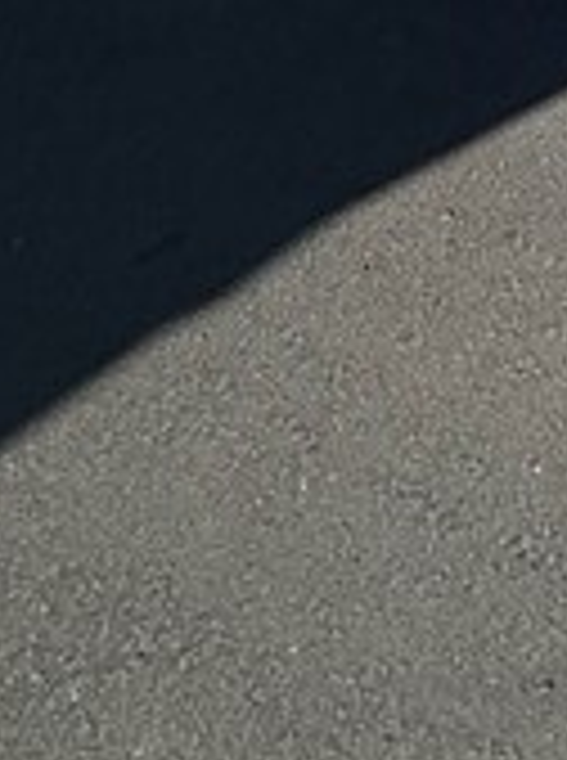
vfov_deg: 13.7
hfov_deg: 12.9
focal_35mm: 85
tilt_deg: +1.7
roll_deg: -1.7
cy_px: -1201
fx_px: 1863
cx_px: 1386
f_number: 2.2
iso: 50
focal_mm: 2.22
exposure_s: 1/1901
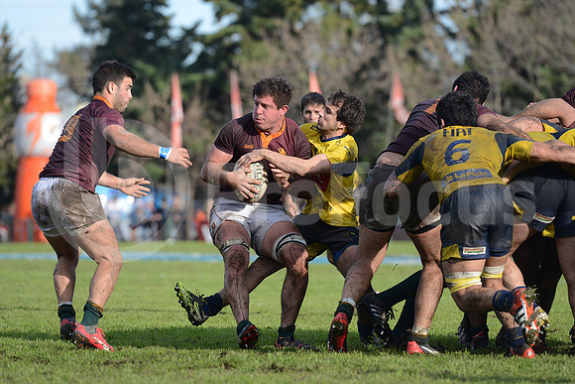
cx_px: 288
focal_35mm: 195
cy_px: 192
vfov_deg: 7.0
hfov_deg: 10.5
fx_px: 3115
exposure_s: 1/2500
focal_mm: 195
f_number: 4
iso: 500
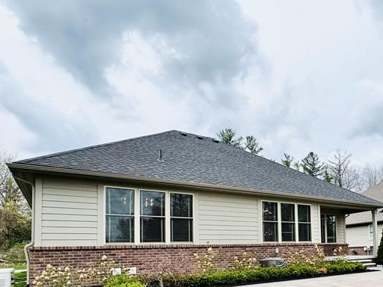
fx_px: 310
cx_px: 304
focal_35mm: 28
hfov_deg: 58.8
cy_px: 235
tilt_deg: +2.0
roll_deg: +0.9
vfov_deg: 46.7
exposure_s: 1/1449
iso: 50
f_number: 2.2
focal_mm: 2.22
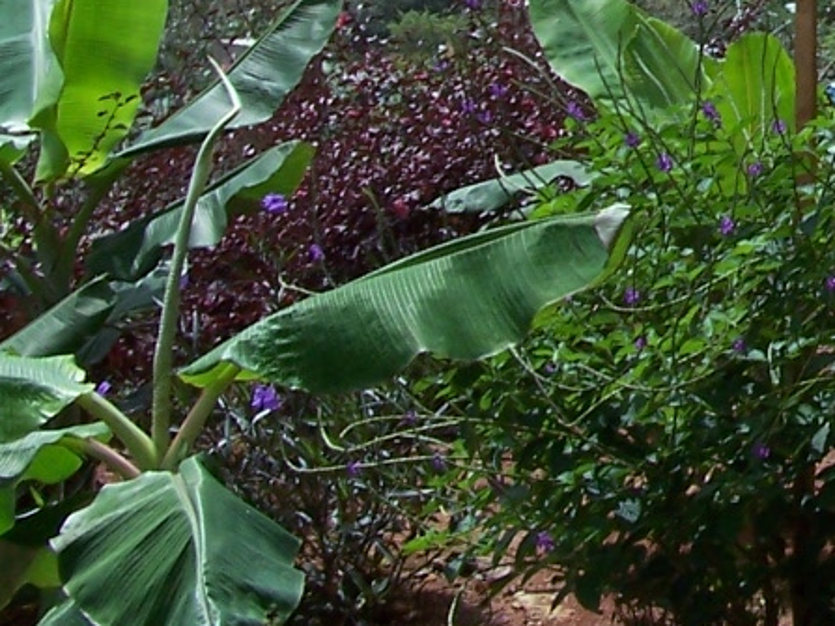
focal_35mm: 132
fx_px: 3183
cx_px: 1046
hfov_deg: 14.4
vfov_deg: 11.0
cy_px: -116
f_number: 4
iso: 80
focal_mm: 6.3
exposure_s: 1/750
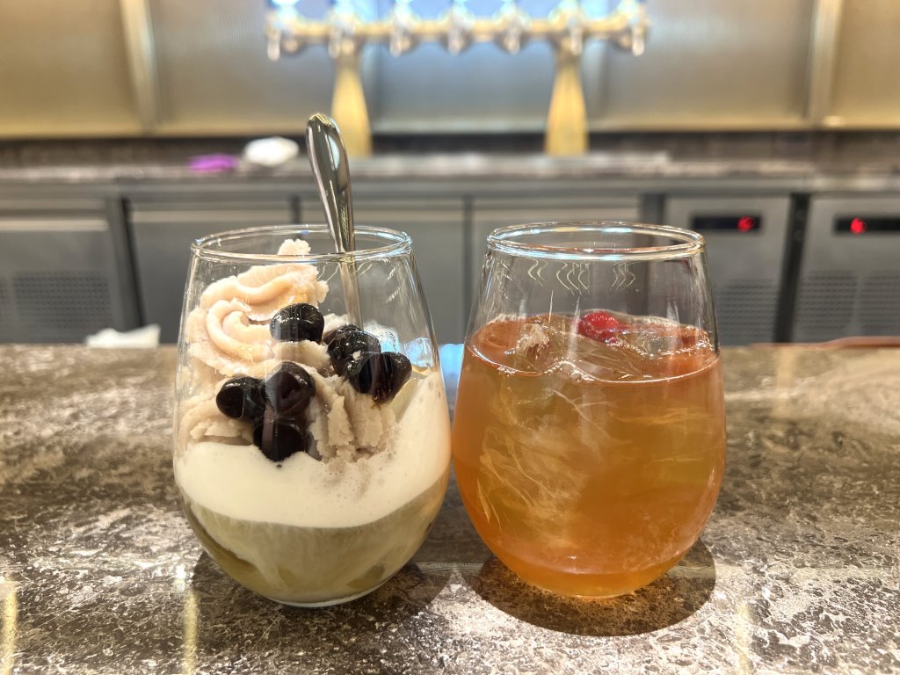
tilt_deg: -16.8
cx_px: 450
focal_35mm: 26
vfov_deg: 53.1
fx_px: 676
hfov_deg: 67.3
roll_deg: +0.8
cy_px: 338
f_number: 1.5
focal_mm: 5.7
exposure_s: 1/60
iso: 200
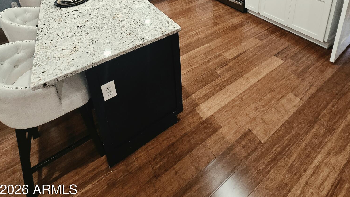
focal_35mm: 19
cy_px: -24
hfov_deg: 89.6
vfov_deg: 43.7
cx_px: 174
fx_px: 176
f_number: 2.2
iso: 320
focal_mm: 2.2
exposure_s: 1/60.2
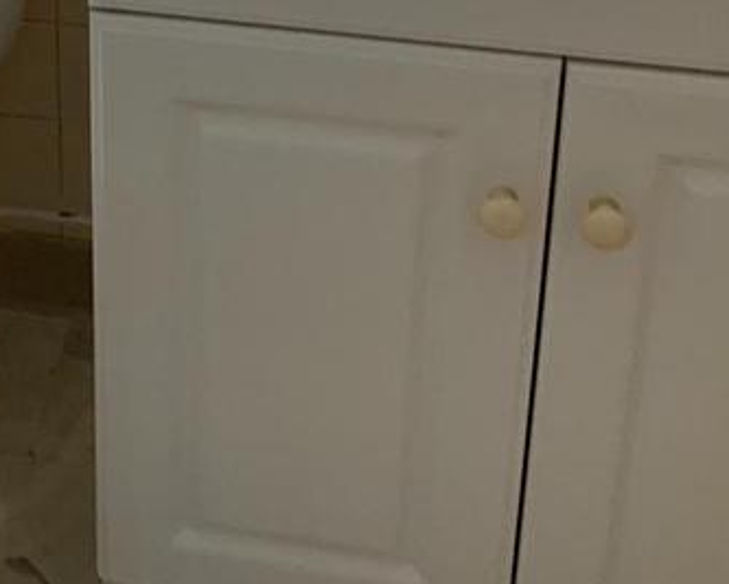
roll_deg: +4.0
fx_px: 1879
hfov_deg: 20.8
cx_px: -94
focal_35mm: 87
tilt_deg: -20.4
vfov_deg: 16.4
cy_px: -249
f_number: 1.8
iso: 160
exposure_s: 1/60
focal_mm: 3
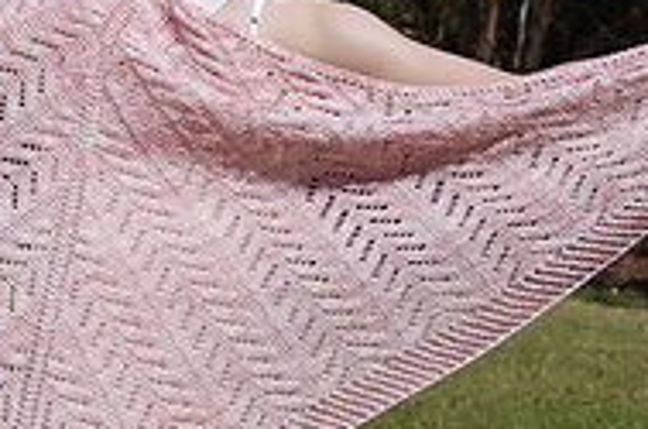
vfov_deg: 5.5
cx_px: 315
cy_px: 189
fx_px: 4471
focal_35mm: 249
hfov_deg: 8.3
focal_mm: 62.5
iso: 200
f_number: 10
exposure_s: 1/800
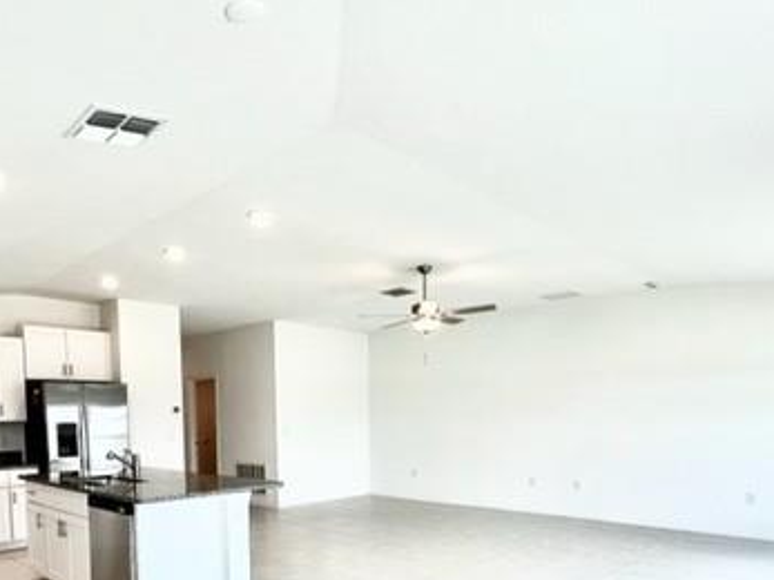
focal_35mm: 24
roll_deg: +0.5
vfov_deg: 53.2
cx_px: 317
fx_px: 536
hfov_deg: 71.0
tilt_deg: -3.7
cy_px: 460
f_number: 1.8
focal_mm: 1.57
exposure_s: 1/122
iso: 40
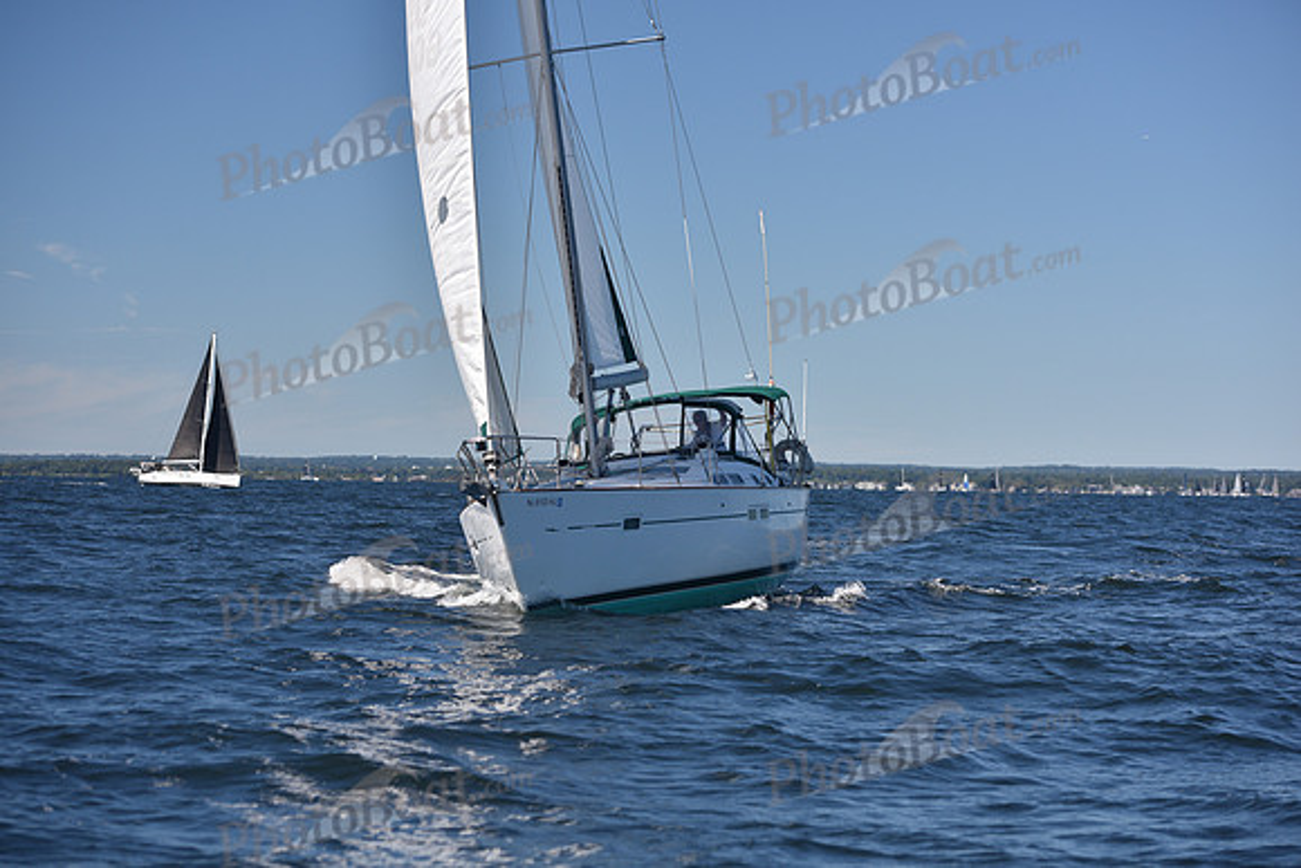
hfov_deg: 22.1
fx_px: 3325
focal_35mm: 92
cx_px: 650
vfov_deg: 14.9
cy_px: 434
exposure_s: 1/1000
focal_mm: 92
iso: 200
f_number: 4.5
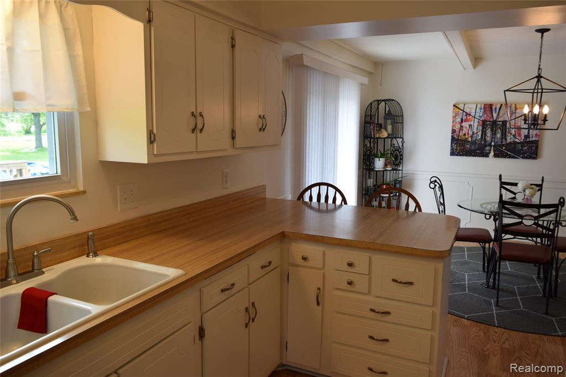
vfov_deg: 47.9
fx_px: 424
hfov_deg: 67.4
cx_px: 283
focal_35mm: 27
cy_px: 188
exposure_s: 1/125
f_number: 5.6
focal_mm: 18
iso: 400
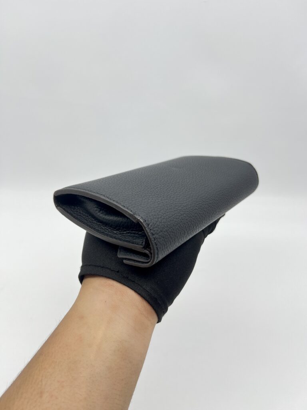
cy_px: 205
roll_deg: +0.1
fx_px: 307
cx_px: 154
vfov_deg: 67.3
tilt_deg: -32.7
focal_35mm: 26
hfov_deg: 53.1
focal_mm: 5.7
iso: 32
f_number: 1.5
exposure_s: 1/110
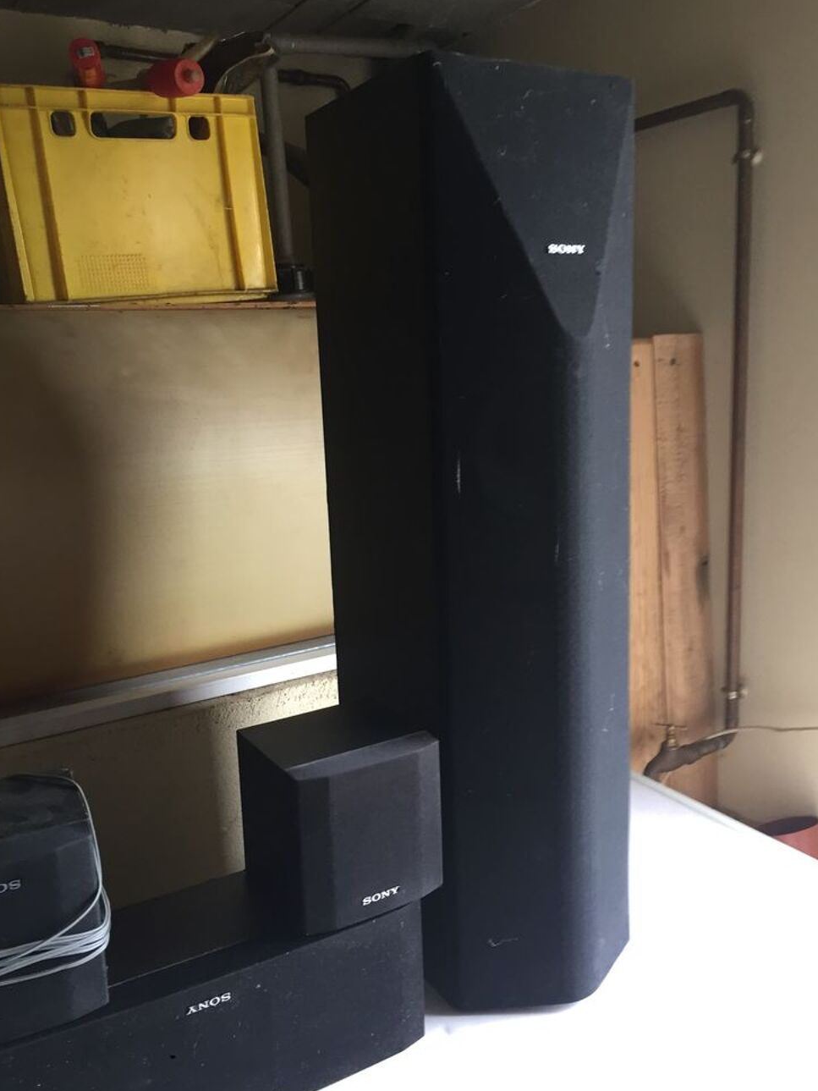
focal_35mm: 30
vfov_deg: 60.0
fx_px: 945
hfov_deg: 46.8
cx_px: 415
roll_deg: +4.3
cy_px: 549
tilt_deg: -12.5
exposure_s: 1/33
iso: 125
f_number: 2.2
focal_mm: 4.15
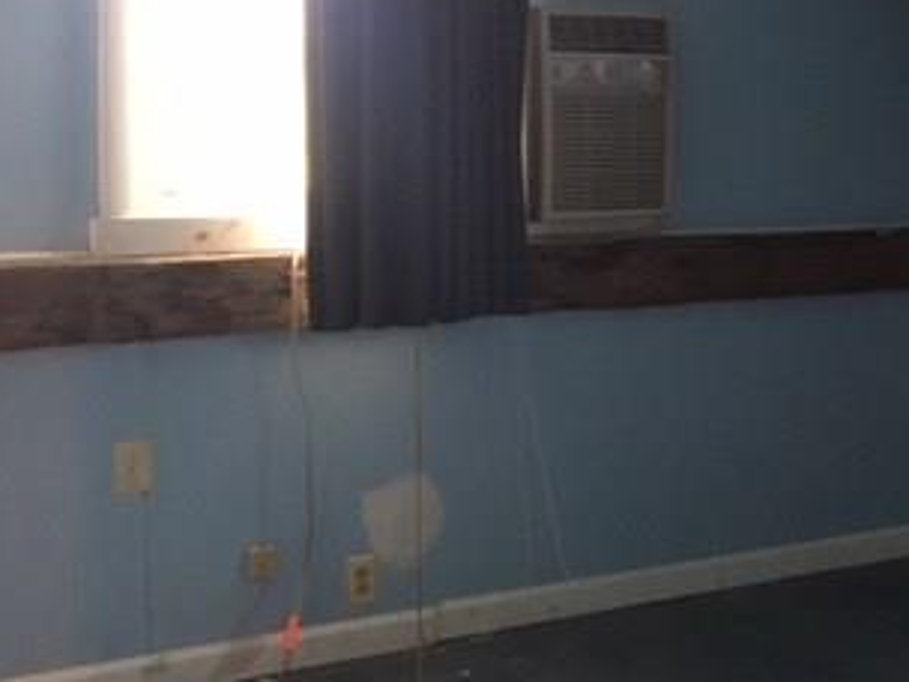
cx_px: 733
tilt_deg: -5.1
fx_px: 1602
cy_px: 251
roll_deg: -1.1
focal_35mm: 61
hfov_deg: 30.9
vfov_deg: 24.0
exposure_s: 1/30
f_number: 2.2
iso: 160
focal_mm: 4.15
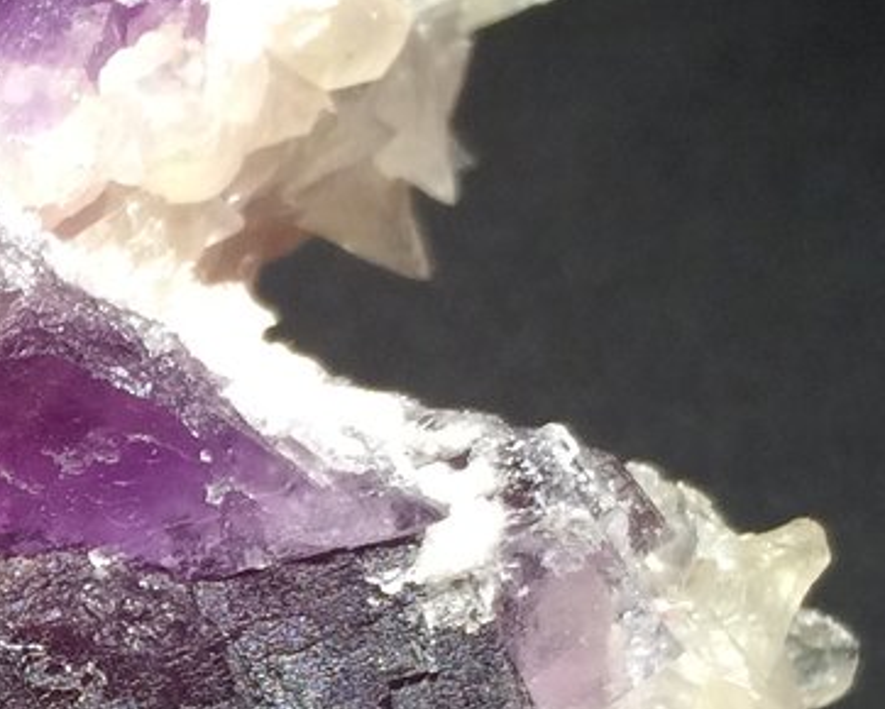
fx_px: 3276
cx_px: -406
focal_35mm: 125
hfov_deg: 14.4
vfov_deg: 12.2
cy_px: 748
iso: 64
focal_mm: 4.15
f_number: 2.2
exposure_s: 1/120
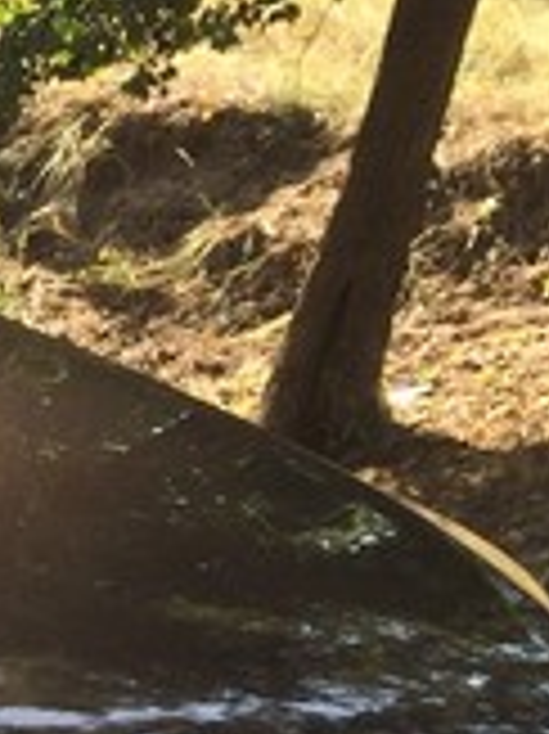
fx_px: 3600
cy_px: 968
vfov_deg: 11.3
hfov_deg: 7.8
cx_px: -961
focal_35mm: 170
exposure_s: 1/354
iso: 32
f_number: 2.2
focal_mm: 4.12
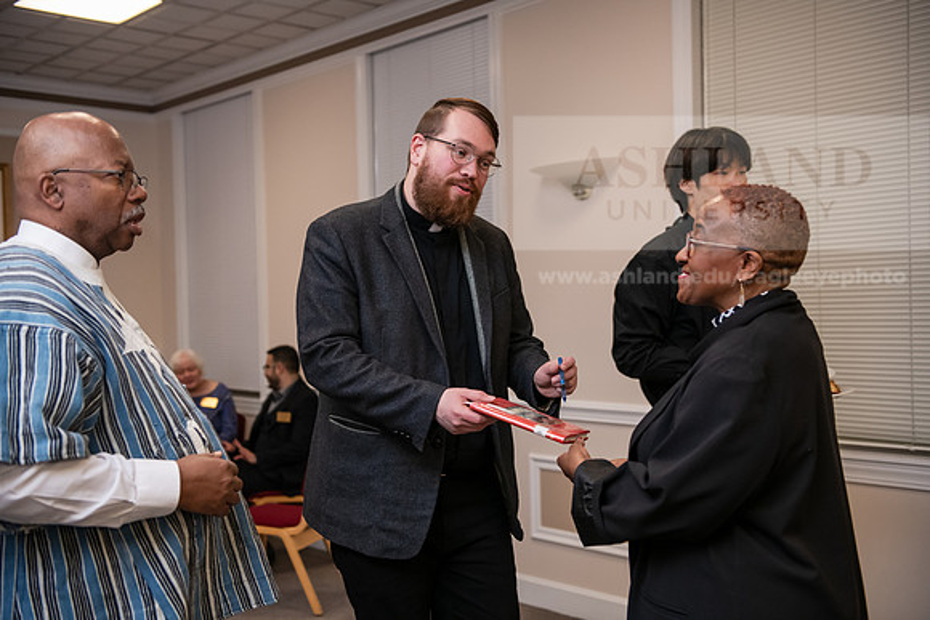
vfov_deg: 30.5
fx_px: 1137
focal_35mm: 44
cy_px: 310
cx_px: 465
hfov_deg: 44.5
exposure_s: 1/200
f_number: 3.2
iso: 2000
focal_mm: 44
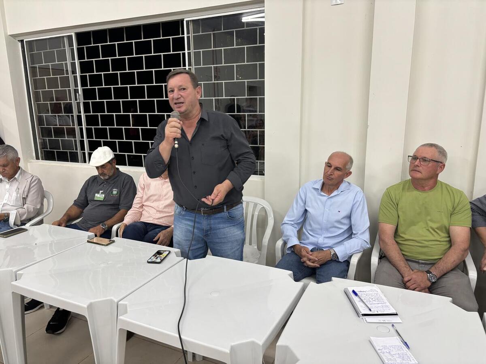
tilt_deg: -11.9
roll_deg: +0.8
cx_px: 243
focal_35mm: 26
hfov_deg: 67.3
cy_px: 182
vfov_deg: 53.1
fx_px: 365
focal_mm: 5.96
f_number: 1.6
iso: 125
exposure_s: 1/60
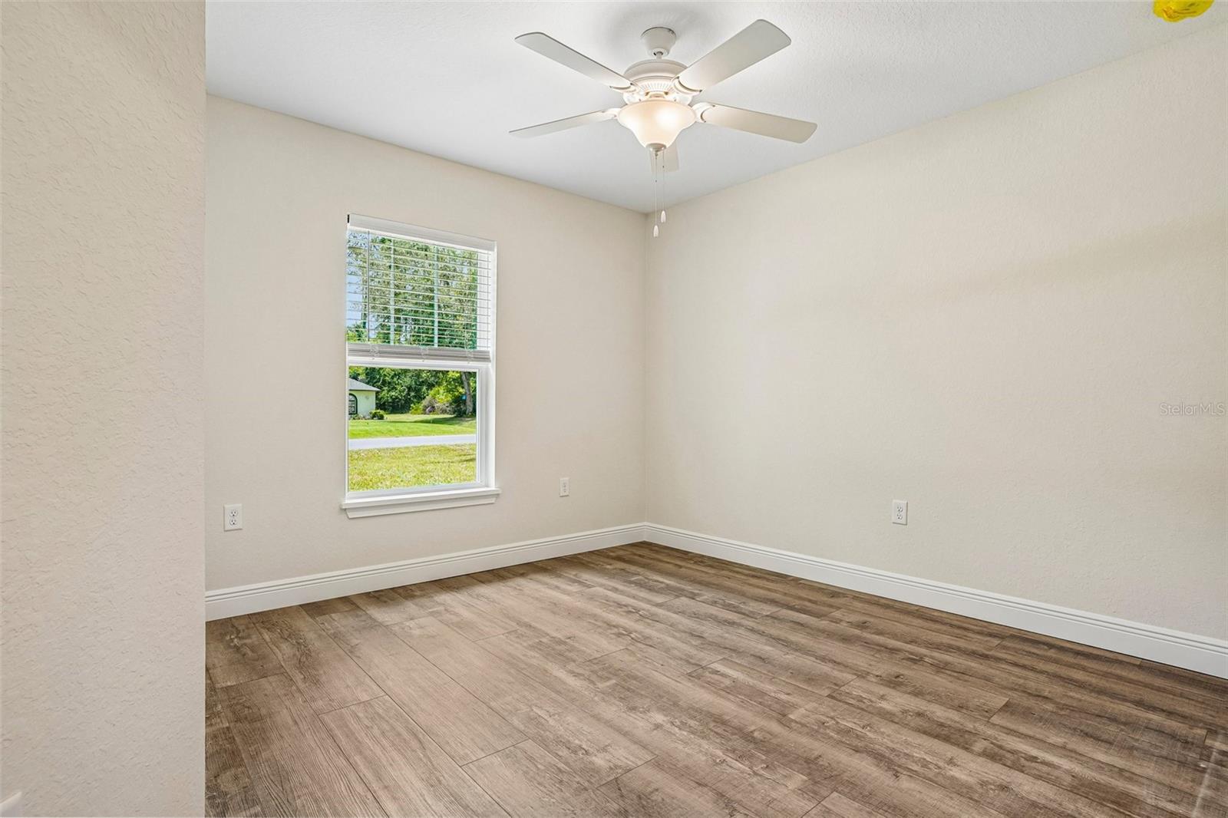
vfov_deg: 70.4
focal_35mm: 17
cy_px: 409
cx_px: 614
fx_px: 580
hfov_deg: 93.3
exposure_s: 1/8
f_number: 9
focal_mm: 17
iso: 100
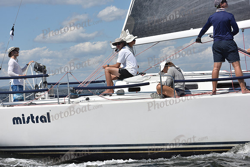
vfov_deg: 14.0
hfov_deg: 20.8
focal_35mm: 98
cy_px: 84
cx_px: 125
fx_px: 681
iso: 320
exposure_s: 1/1250
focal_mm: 98
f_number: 11
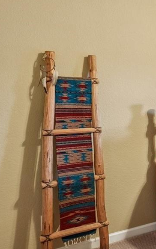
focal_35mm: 42
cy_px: 115
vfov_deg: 47.1
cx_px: 316
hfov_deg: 18.6
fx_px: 286
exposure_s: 1/4
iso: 400
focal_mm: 10
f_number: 8
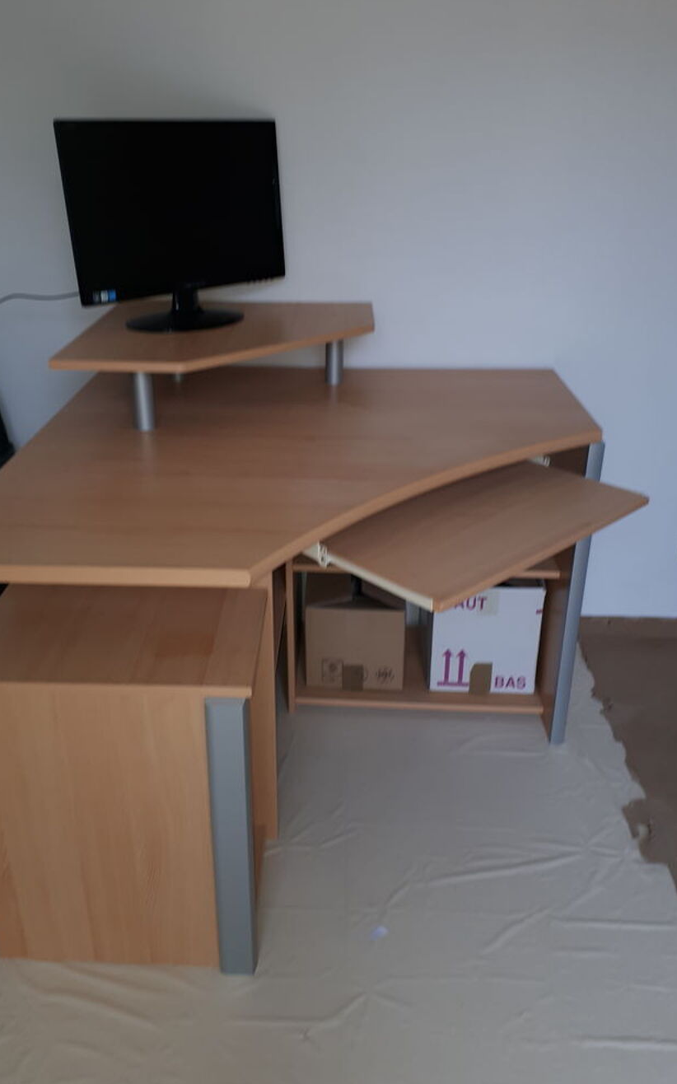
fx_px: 856
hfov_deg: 43.1
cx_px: 315
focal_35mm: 29
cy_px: 541
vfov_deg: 64.6
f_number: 1.9
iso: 50
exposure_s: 1/33
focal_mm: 3.6
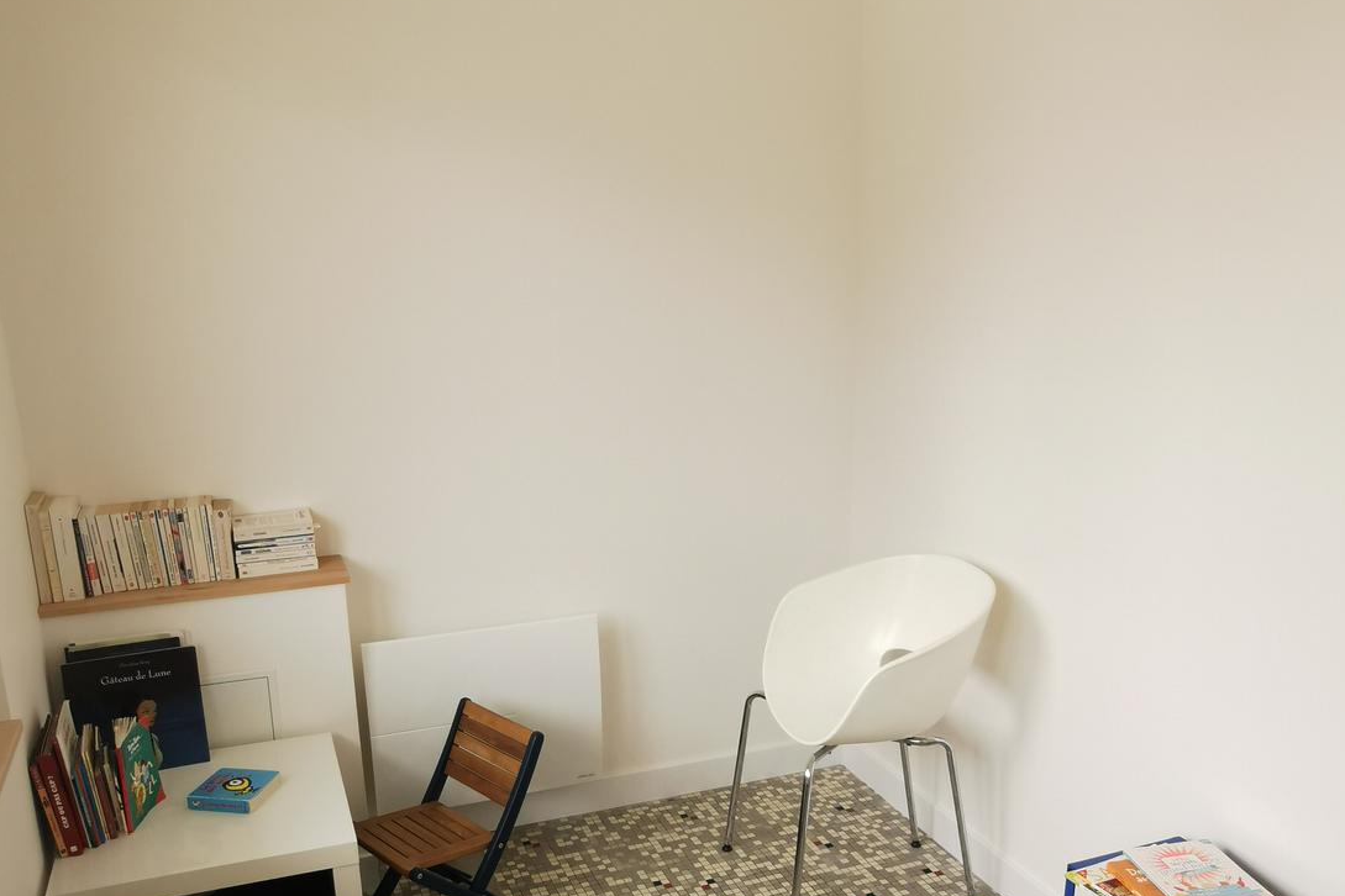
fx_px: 1121
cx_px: 689
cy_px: 549
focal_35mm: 30
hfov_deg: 61.9
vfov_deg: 43.3
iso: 80
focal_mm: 2.26
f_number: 2.2
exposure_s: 1/100
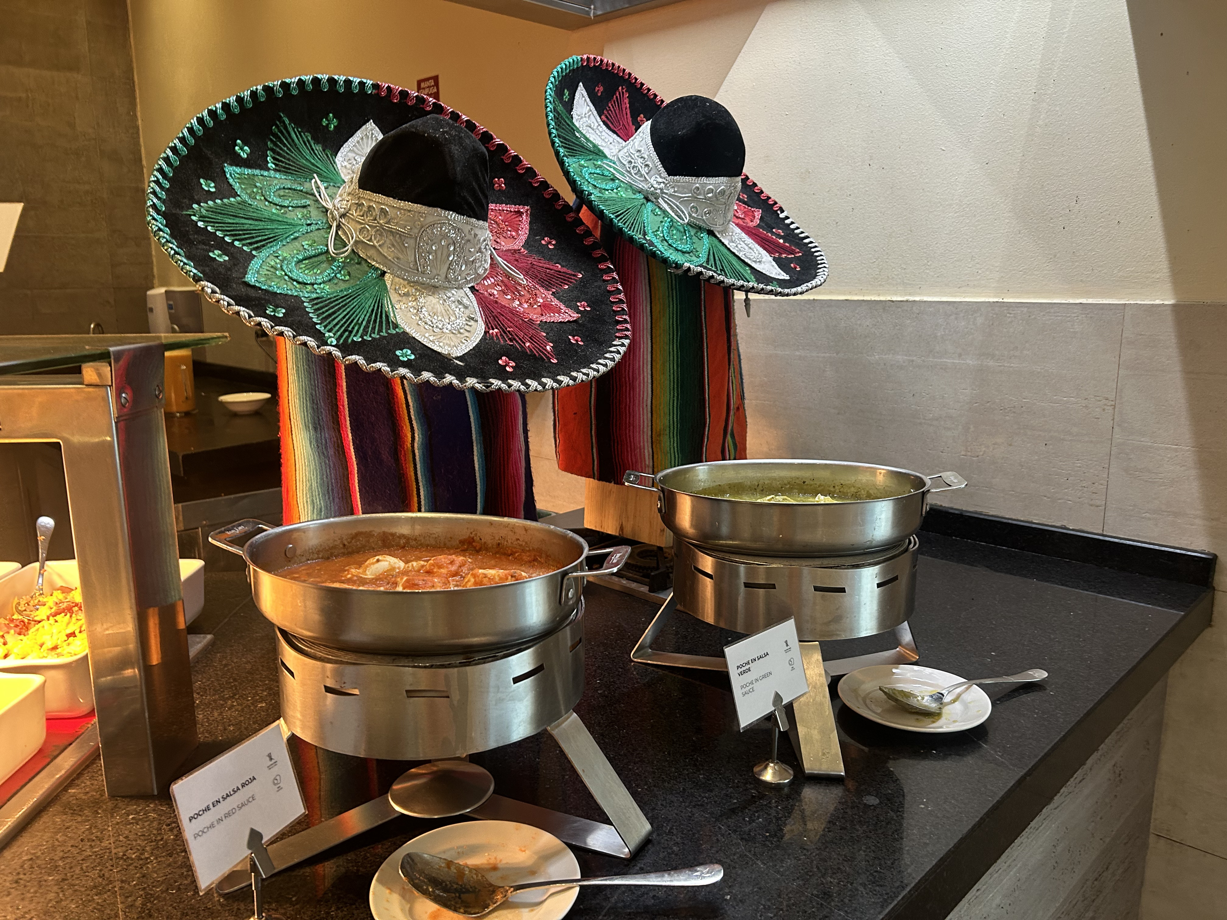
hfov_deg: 67.3
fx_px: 922
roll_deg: +1.1
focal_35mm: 26
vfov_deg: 53.1
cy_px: 460
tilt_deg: -9.2
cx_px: 614
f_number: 1.5
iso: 160
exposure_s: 1/60
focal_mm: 5.7
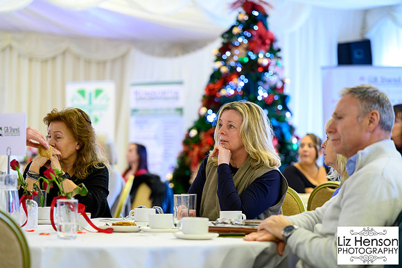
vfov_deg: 13.7
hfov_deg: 20.4
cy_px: 134
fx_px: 1117
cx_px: 201
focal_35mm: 100
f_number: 2.8
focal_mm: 98
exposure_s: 1/200
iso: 12800
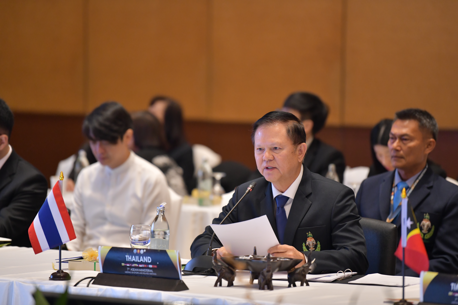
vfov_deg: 6.9
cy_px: 152
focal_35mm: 200
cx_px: 229
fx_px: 2544
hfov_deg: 10.3
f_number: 2.8
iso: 2500
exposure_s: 1/160
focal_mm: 200
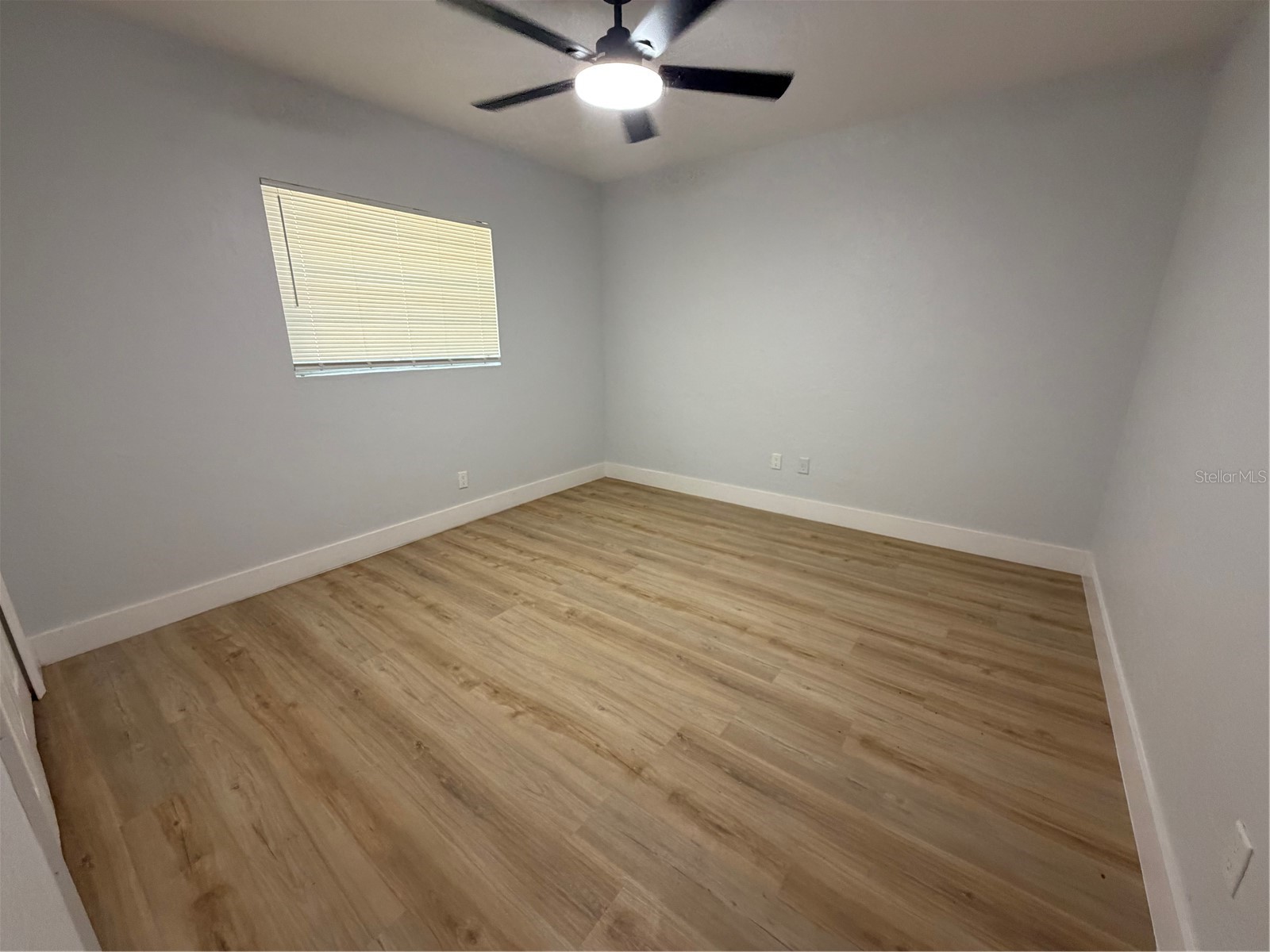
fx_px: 514
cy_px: 476
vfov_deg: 85.7
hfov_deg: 102.1
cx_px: 635
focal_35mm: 14
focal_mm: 2.22
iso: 320
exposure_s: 1/112
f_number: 2.2
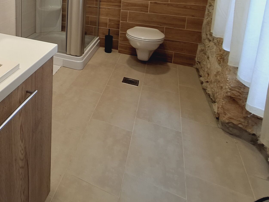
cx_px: -5
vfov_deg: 42.0
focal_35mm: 29
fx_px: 225
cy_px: 2
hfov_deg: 49.3
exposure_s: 1/33
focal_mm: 1.74
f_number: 2.2
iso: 64
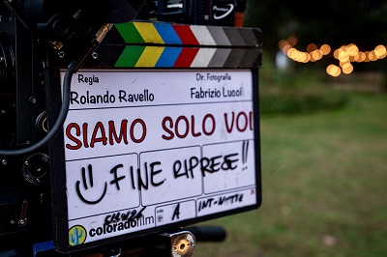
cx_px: 194
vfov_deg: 27.5
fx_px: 526
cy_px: 128
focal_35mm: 49
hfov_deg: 40.4
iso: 640
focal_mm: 49
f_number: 4.5
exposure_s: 1/50
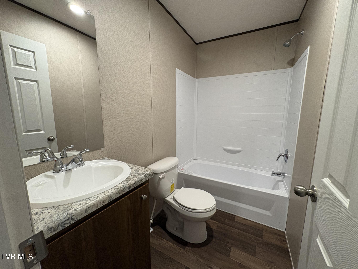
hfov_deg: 102.1
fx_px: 145
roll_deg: -0.2
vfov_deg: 85.7
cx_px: 179
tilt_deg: -8.6
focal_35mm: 14
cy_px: 134
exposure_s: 1/60
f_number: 2.2
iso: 160
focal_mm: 2.22
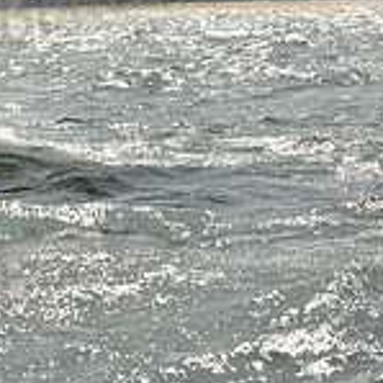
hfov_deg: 4.0
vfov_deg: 4.1
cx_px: -298
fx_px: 5395
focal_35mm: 431
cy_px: -76
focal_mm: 130
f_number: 11
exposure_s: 1/800
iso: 250
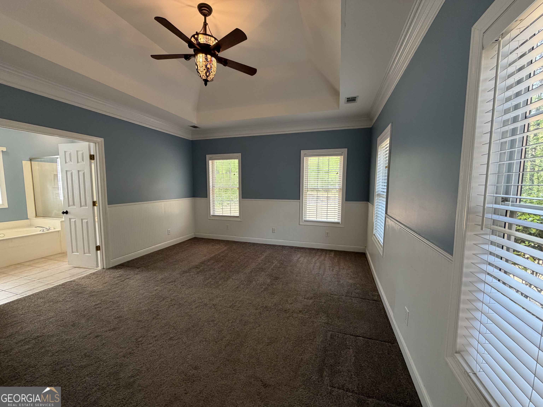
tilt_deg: -4.7
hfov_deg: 102.1
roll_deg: +0.5
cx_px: 272
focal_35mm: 14
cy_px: 204
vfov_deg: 85.7
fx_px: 220
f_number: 2.2
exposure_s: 1/121
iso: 200
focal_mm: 2.22
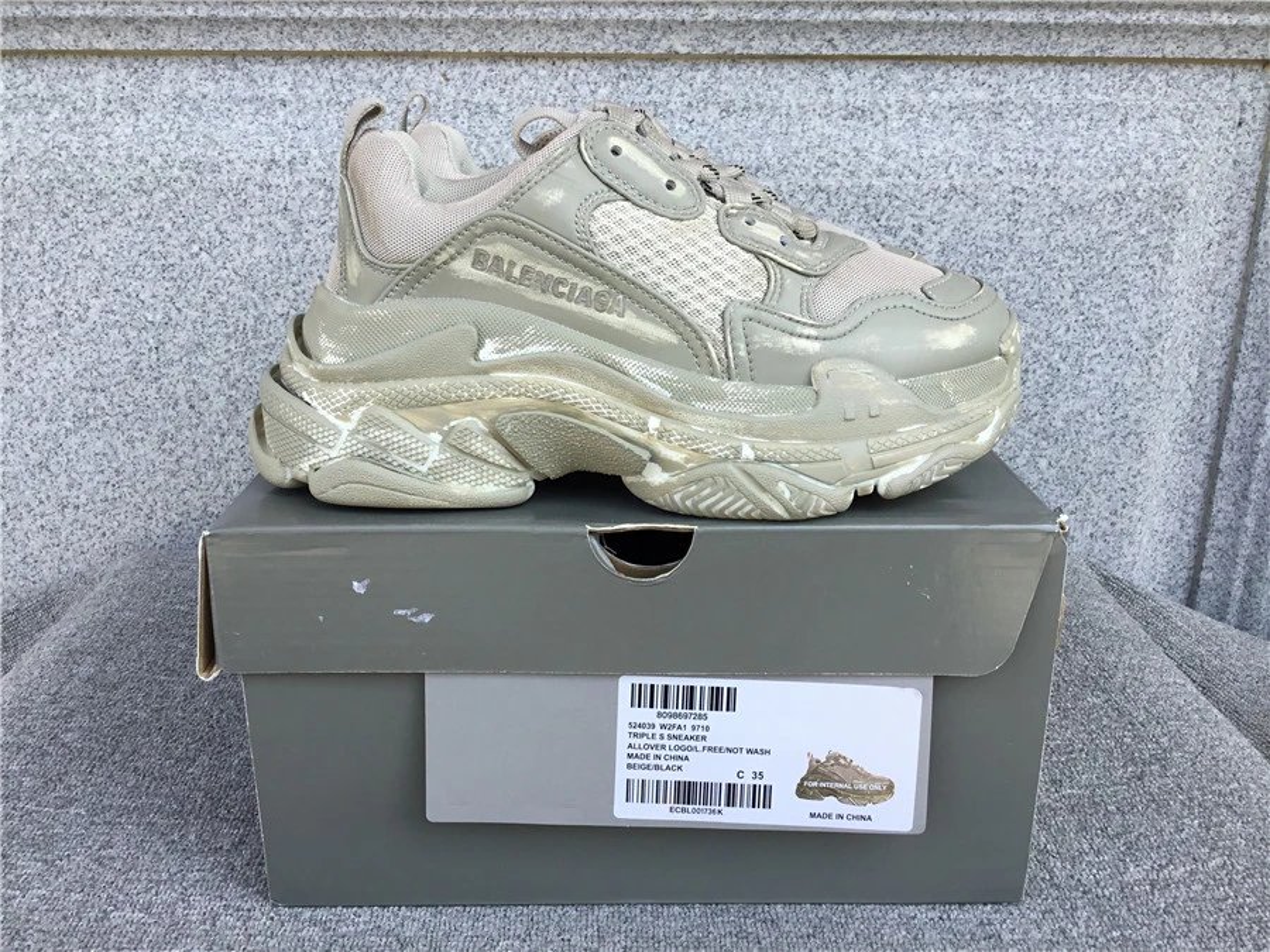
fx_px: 1137
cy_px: 476
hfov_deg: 58.4
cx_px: 635
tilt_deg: -19.2
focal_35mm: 31
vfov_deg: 45.4
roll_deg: +0.3
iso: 25
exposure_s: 1/272
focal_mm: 3.3
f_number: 2.4
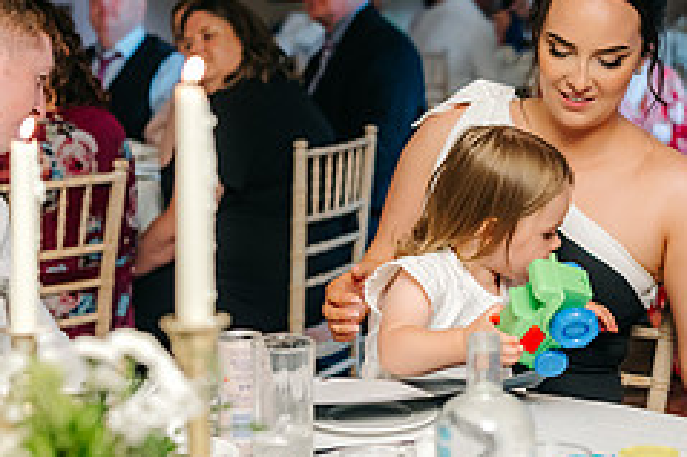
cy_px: 180
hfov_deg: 23.9
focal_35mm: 85
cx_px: 420
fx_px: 1621
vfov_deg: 16.0
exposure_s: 1/200
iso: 800
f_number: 2
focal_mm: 35
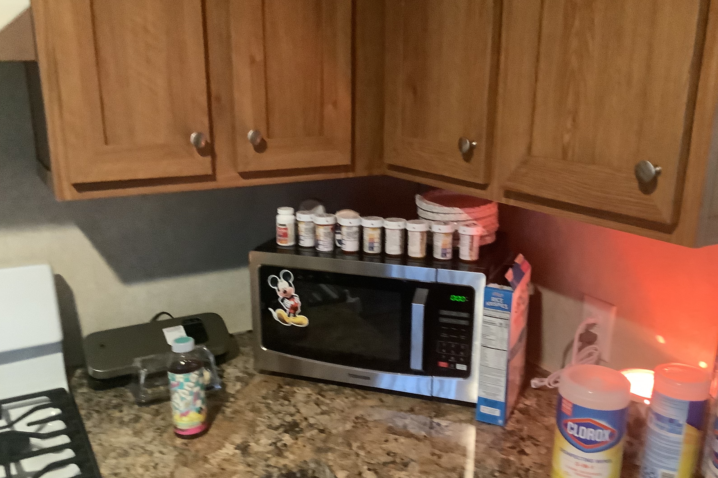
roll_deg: -0.2
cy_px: 271
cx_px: 361
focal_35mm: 33
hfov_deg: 57.2
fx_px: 658
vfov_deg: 39.9
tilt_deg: -17.9
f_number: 2.4
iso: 640
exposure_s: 1/24
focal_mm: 3.3
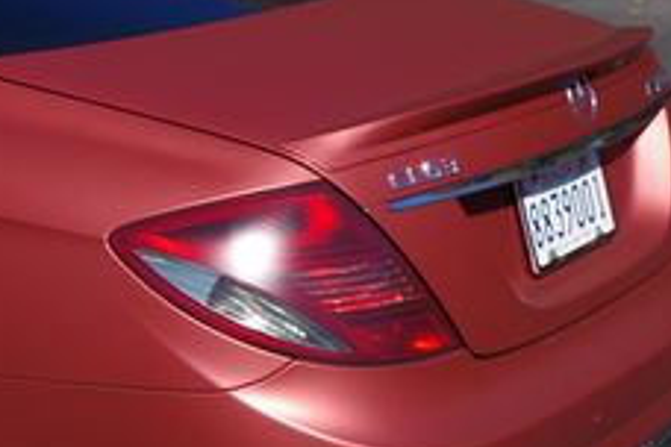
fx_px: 1882
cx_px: -162
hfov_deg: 19.0
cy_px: 199
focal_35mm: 101
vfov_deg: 13.6
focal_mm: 24.38
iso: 100
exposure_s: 1/320
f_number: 7.1
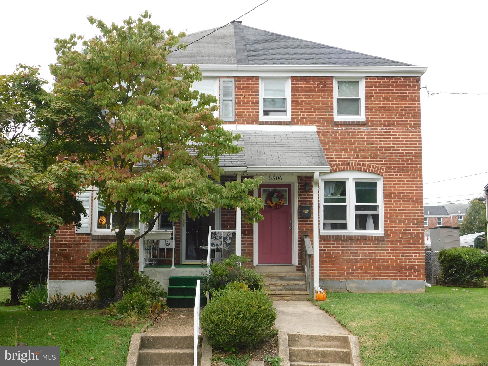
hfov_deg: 37.5
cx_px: 244
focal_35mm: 51
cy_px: 183
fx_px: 719
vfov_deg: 28.6
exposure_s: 1/160
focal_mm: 9
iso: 125
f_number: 3.8
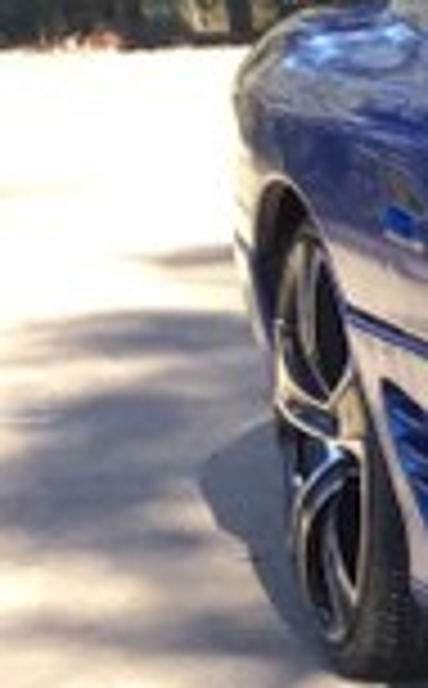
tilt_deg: -12.1
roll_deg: -0.3
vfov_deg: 12.9
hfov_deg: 6.4
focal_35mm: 161
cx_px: 1798
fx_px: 3019
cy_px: 585
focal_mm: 4.15
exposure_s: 1/176
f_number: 2.2
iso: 32
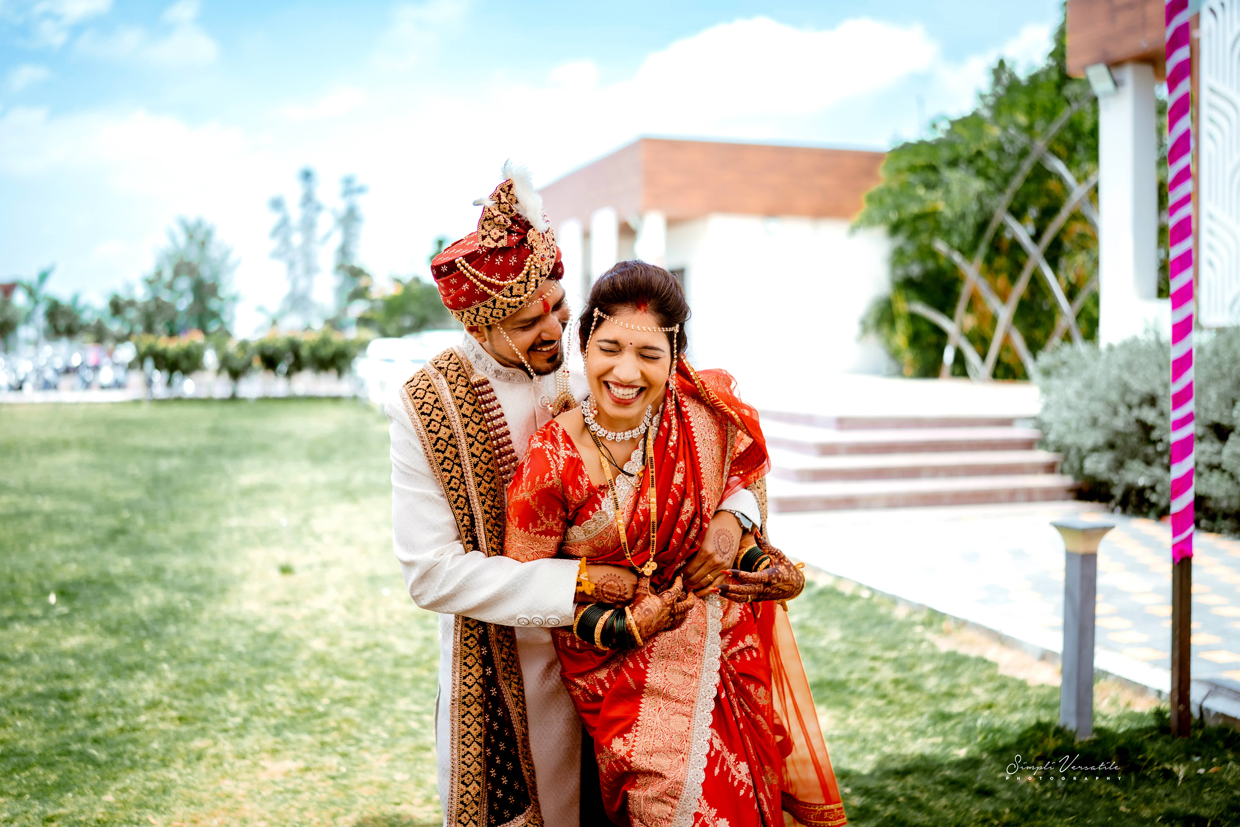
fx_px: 1205
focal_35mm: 35
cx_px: 620
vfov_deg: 37.9
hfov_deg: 54.4
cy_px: 414
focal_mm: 35
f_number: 1.4
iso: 100
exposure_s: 1/2000
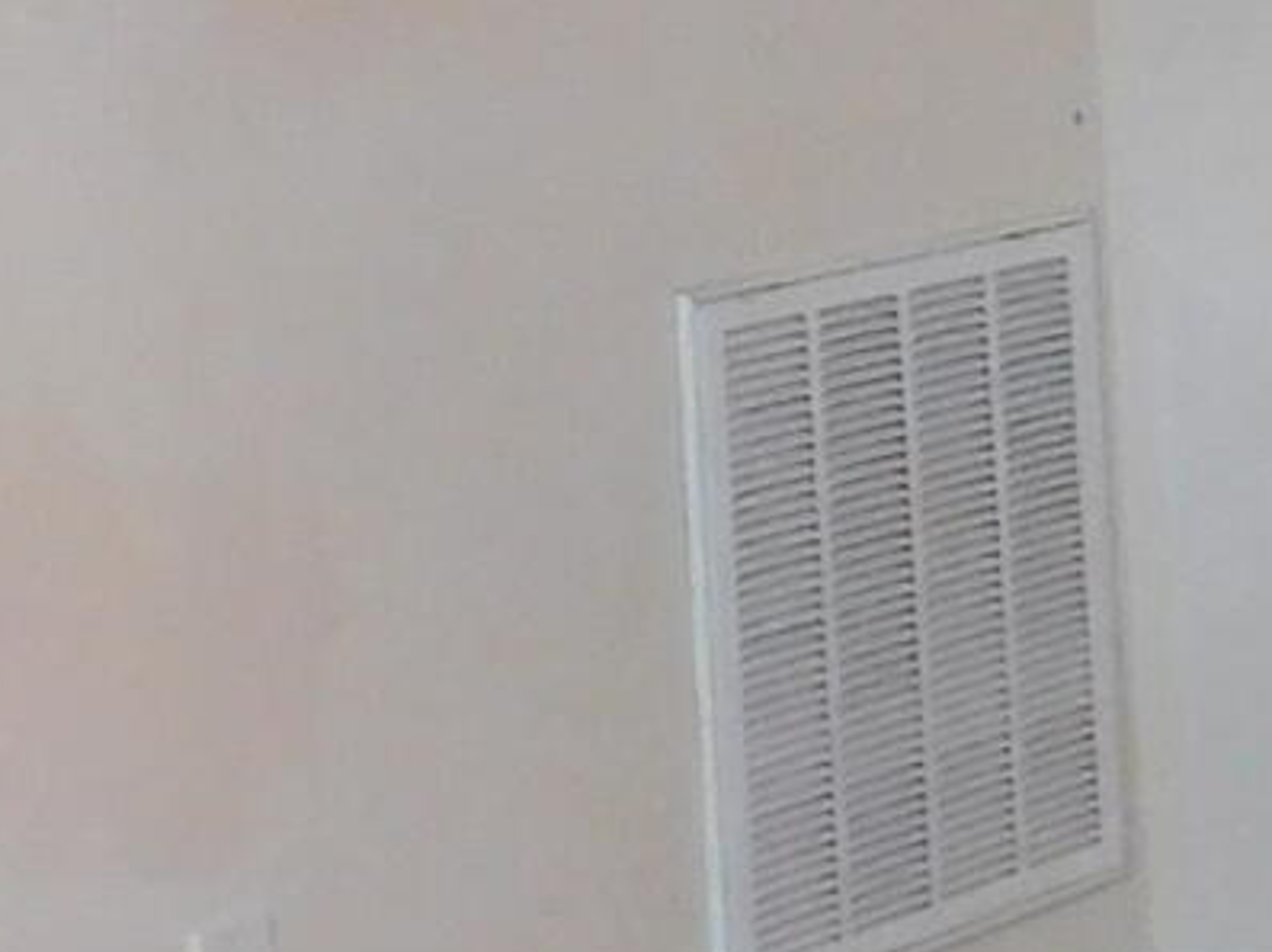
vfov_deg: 8.5
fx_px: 6388
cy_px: 90
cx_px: 2781
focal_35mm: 174
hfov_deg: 10.2
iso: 400
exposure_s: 1/25
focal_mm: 4
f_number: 3
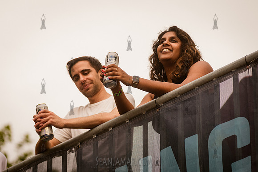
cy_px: 89
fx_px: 1273
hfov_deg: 11.6
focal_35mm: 178
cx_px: 112
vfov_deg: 7.7
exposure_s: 1/500
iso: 2000
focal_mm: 145
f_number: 4
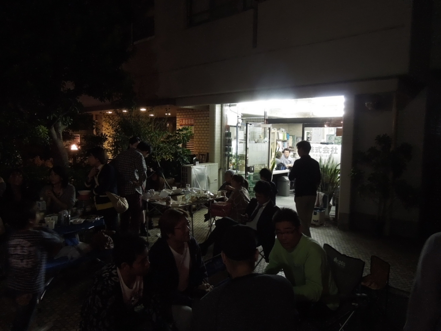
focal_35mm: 25
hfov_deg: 69.4
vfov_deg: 54.9
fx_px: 318
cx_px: 220
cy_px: 166
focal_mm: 4.5
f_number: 3.3
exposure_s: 1/25
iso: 800
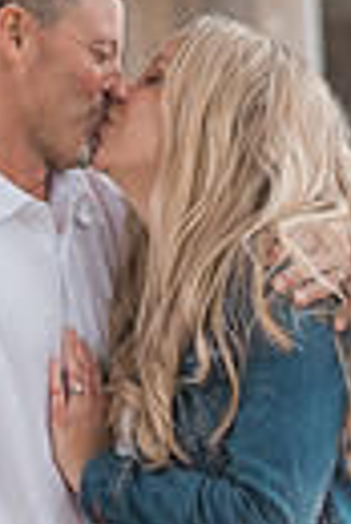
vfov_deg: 9.2
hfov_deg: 6.1
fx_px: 3252
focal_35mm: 223
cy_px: 369
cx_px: -77
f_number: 1.4
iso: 160
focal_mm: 50
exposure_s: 1/1600
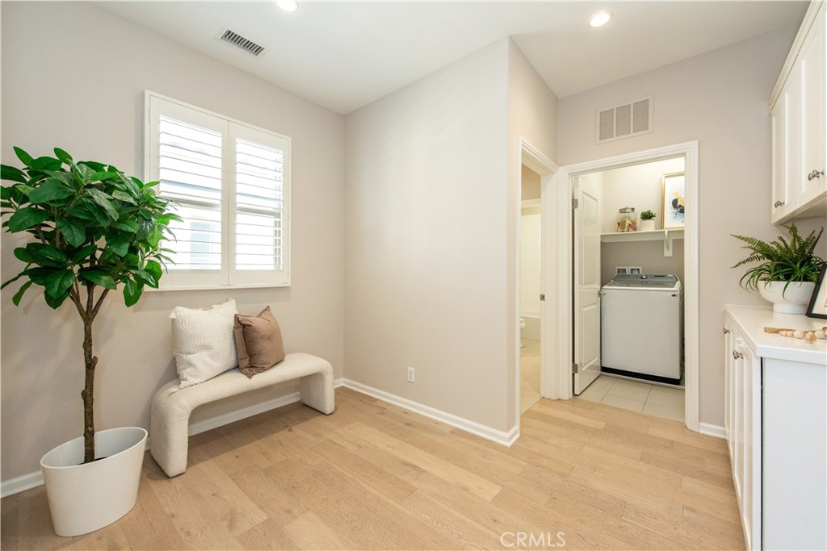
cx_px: 414
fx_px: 322
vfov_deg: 81.2
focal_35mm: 14
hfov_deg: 104.2
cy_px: 276
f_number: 5.6
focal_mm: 14
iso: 800
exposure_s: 1/125
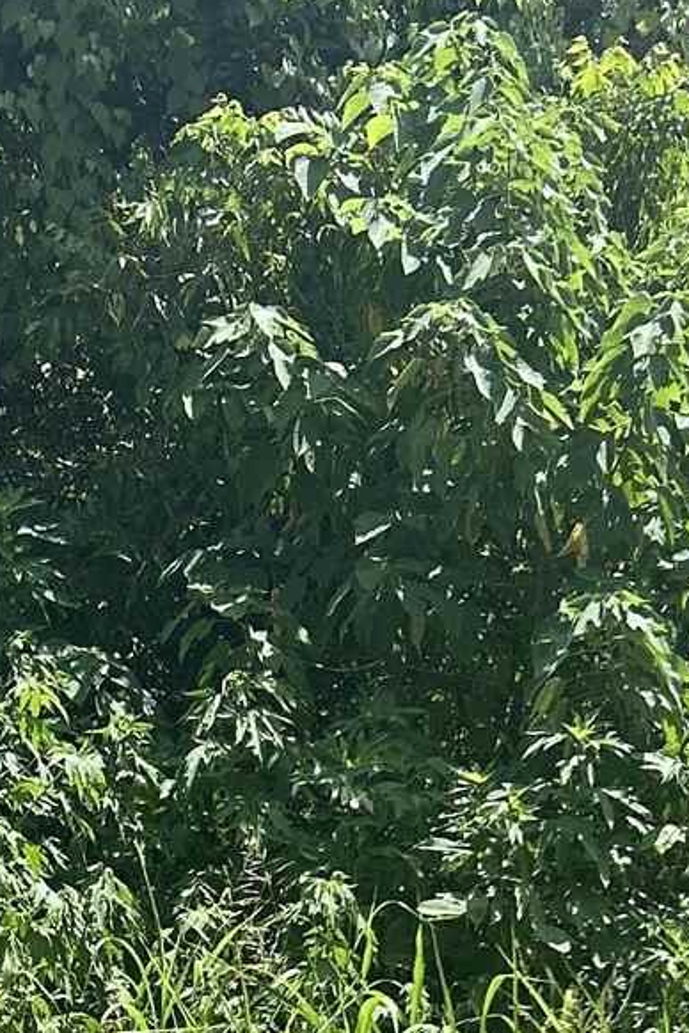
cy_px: 1241
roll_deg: -1.7
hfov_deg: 12.7
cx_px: 60
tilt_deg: -5.4
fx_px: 3072
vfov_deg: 18.1
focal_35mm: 107
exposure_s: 1/4630
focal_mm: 5.7
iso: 50
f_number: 1.5
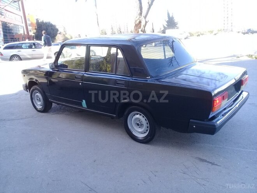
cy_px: 96
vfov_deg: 45.4
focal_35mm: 31
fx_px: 230
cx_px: 128
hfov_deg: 58.4
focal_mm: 3.3
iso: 50
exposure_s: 1/103
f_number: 2.2
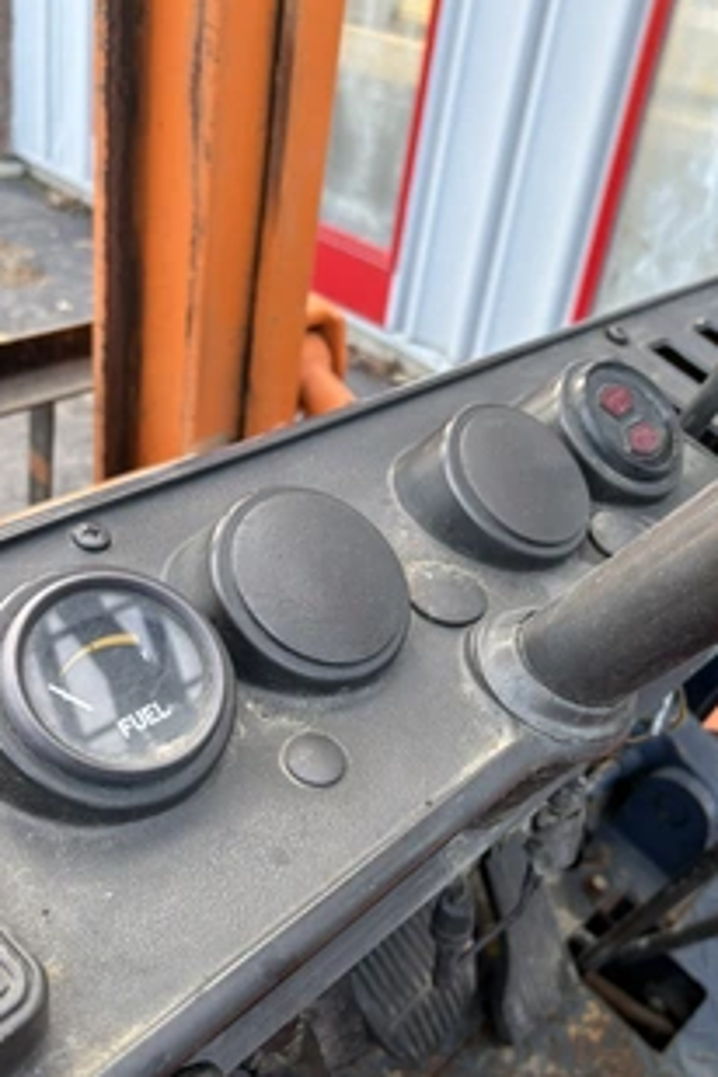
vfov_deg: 54.3
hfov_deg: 37.7
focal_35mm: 35
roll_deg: -11.4
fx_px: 1047
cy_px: 596
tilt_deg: -31.4
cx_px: 429
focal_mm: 5.96
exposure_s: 1/121
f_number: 1.6
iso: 40
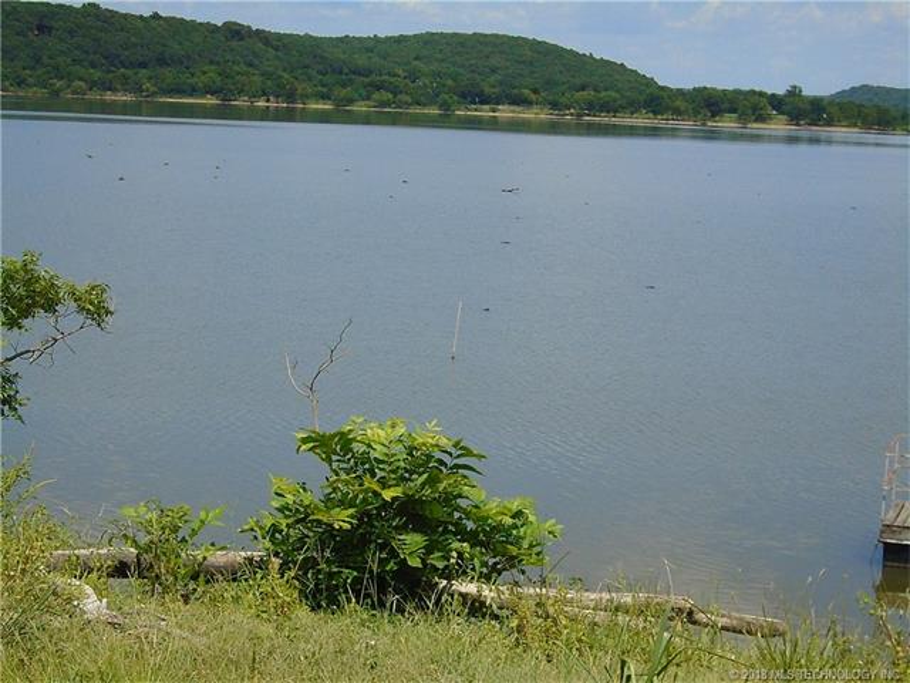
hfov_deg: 24.7
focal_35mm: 79
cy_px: 342
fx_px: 2077
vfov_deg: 18.7
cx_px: 455
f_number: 15.3
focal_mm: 14
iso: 400
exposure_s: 1/320
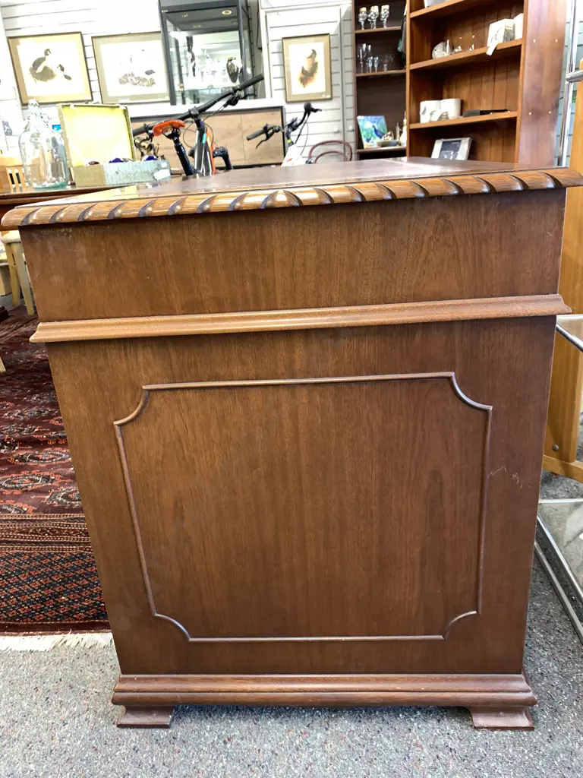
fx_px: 584
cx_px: 292
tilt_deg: -21.6
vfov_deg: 67.3
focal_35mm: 26
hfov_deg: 53.1
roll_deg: +3.9
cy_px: 389
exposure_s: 1/50
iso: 200
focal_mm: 4.25
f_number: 1.8
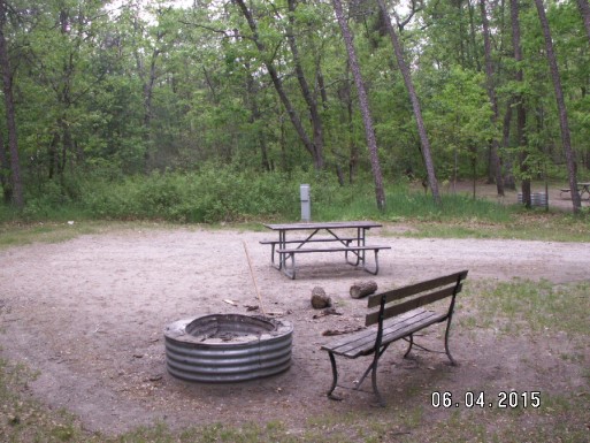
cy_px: 222
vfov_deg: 40.7
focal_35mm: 35
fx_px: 597
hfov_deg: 52.6
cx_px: 295
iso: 50
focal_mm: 5.86
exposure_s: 1/50
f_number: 2.8
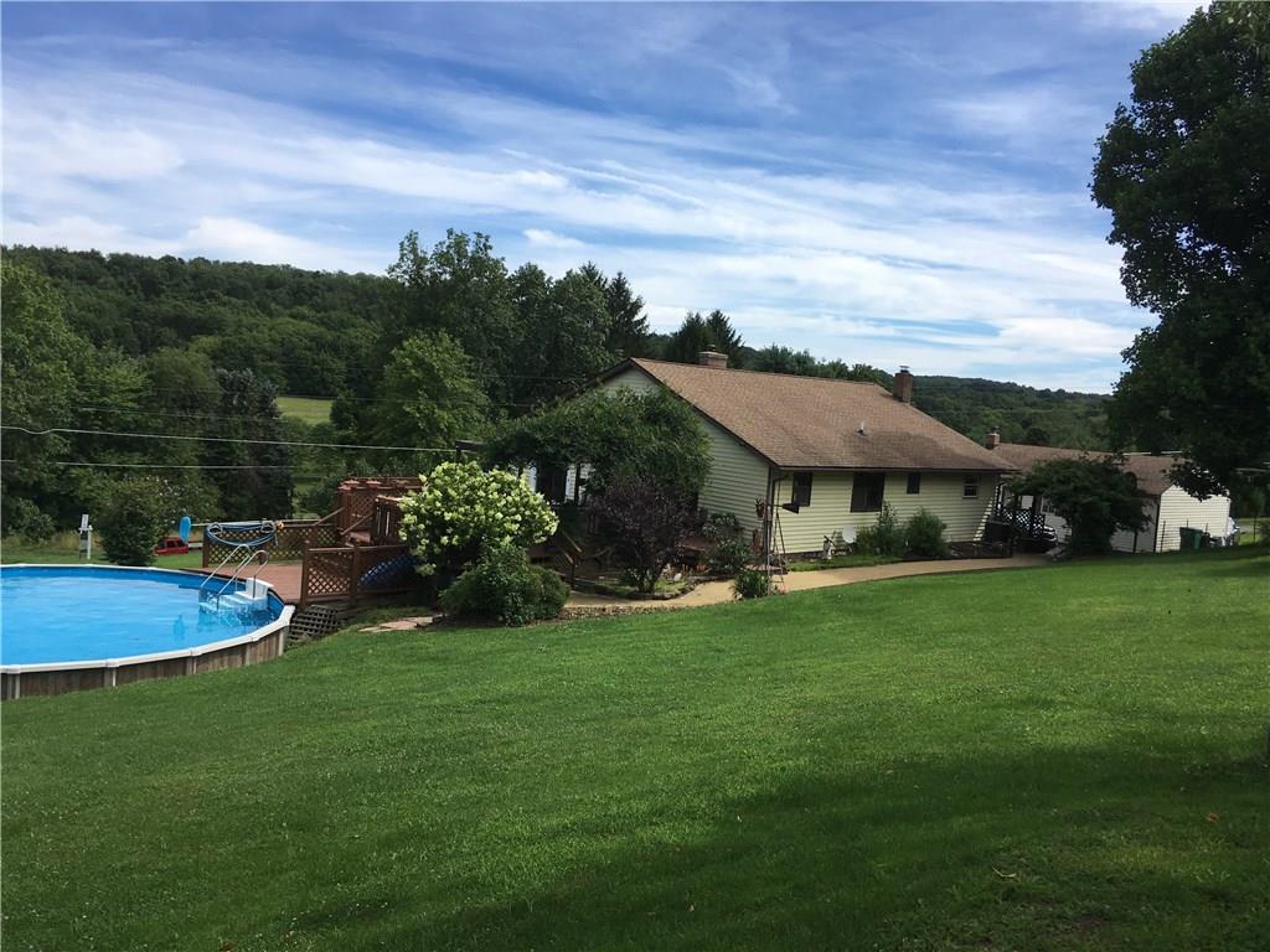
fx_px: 1064
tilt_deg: -4.7
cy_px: 476
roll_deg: -3.8
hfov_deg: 61.7
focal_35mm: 29
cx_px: 635
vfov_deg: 48.2
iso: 25
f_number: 2.2
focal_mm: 4.15
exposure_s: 1/1508
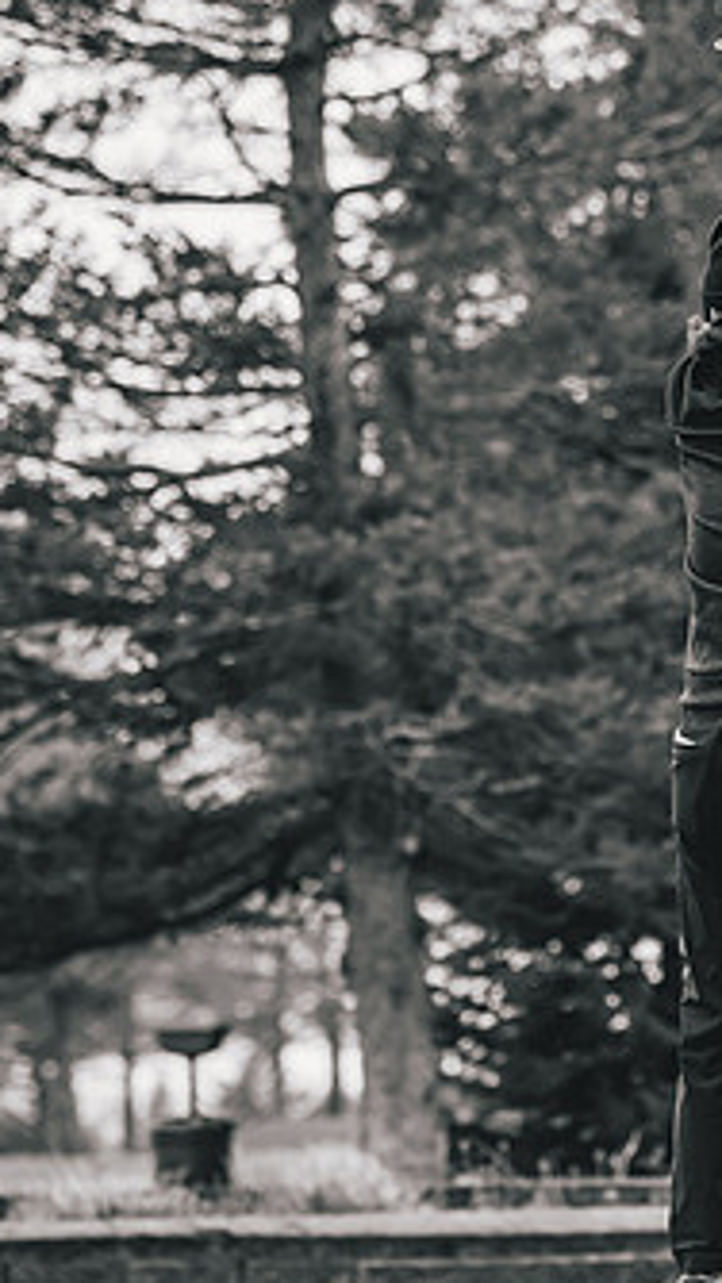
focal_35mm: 185
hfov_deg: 6.5
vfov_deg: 11.6
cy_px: 693
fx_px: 6293
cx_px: 734
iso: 640
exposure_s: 1/4000
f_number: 2.8
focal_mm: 98
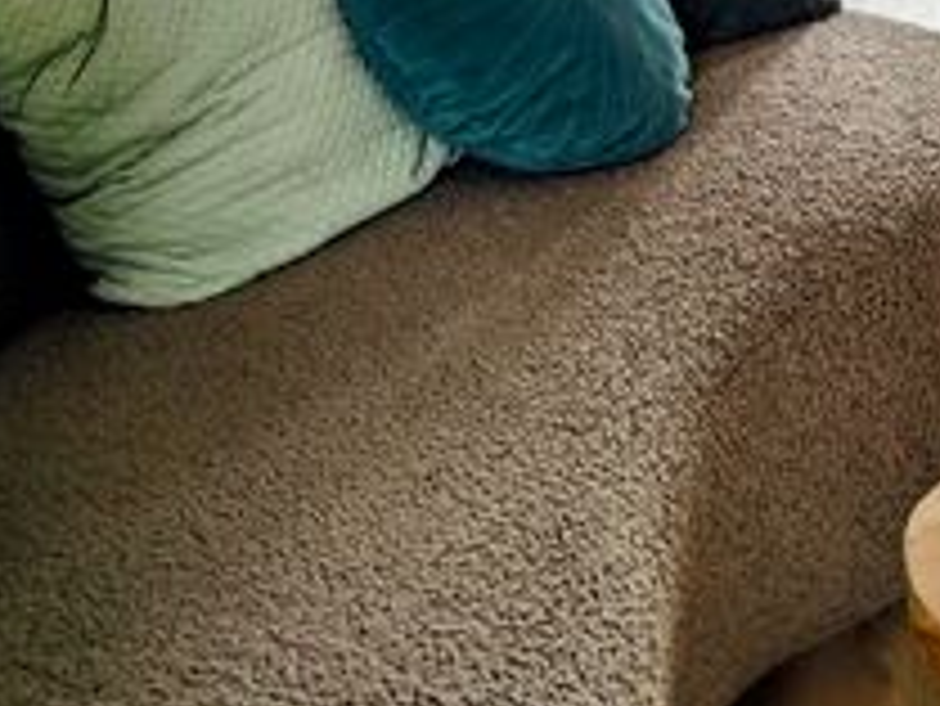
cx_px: 729
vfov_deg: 19.1
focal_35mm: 69
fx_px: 1875
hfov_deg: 27.7
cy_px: -297
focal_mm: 5.59
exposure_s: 1/51
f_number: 1.8
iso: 50
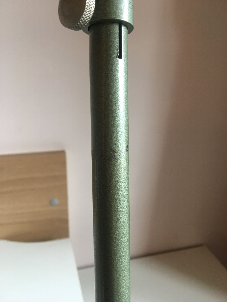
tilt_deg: -21.0
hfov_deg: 48.2
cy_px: 151
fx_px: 254
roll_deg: -1.7
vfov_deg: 61.7
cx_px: 114
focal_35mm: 29
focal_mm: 4.15
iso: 100
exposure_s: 1/33
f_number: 2.2
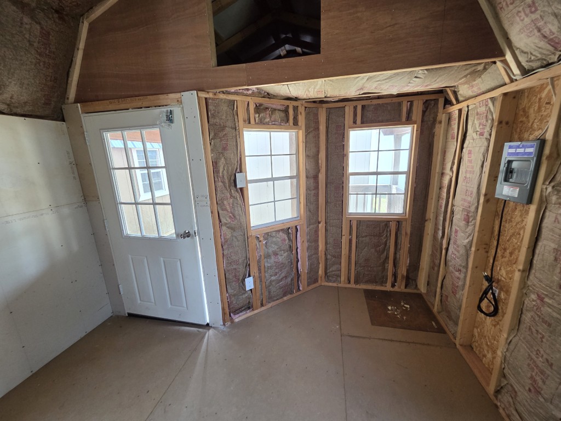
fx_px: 211
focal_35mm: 13
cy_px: 210
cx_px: 280
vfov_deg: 89.9
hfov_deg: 106.2
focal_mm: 2.2
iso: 160
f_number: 2.2
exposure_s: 1/60
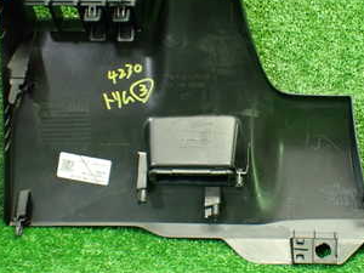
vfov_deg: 24.4
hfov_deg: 31.9
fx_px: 631
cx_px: 241
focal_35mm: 60
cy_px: 120
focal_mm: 5.4
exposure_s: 1/80
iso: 800
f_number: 2.3
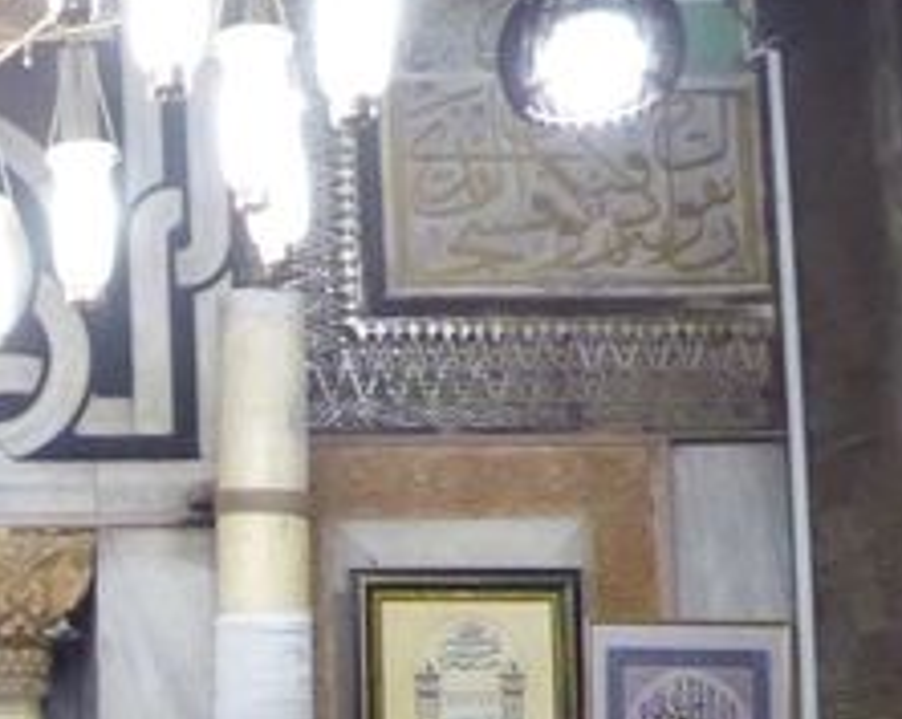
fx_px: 2346
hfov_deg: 19.7
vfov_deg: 17.1
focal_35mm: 88
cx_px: -333
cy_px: 707
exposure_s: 1/60
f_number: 3.3
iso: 1600
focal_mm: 4.3
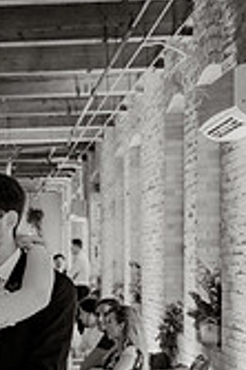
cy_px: 330
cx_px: -52
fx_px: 1027
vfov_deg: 20.0
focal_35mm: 100
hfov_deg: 13.3
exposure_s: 1/160
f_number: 2.8
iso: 1250
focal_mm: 37
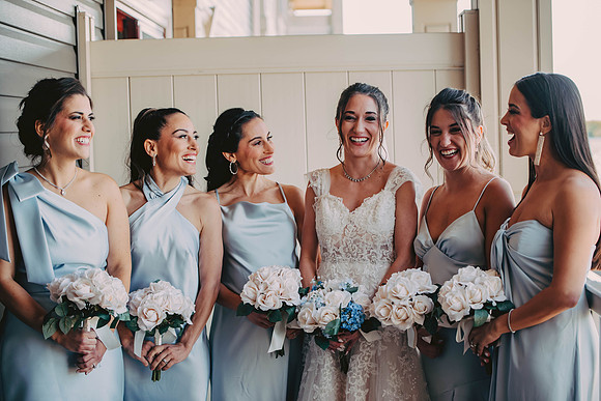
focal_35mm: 70
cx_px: 300
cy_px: 200
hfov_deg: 28.8
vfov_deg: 19.5
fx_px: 1169
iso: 320
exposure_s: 1/200
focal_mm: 70
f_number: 2.8
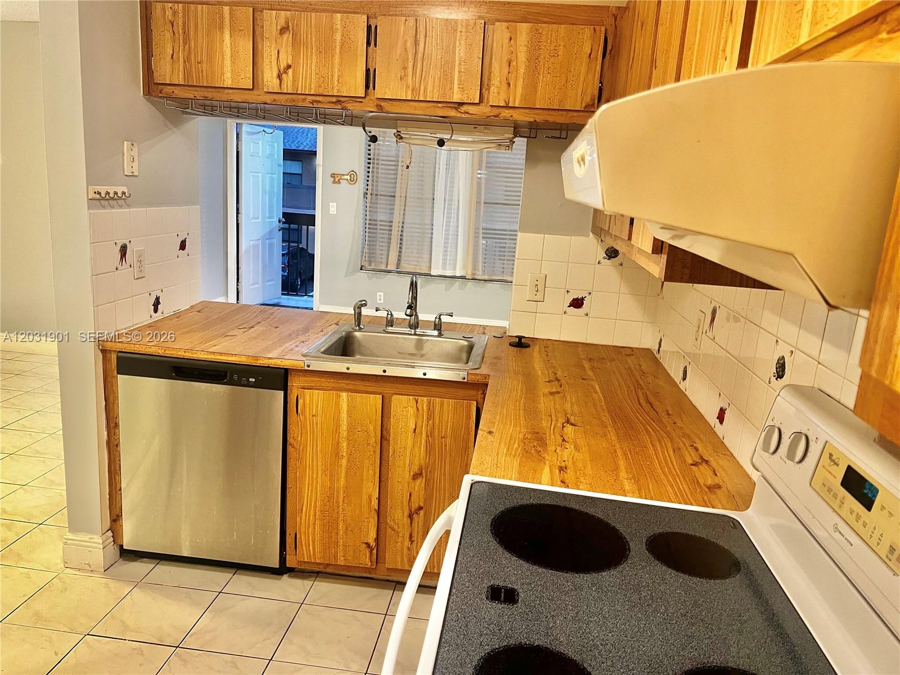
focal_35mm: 26
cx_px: 450
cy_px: 338
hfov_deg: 67.3
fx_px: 676
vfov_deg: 53.1
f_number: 1.5
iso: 250
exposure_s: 1/60
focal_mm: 5.7
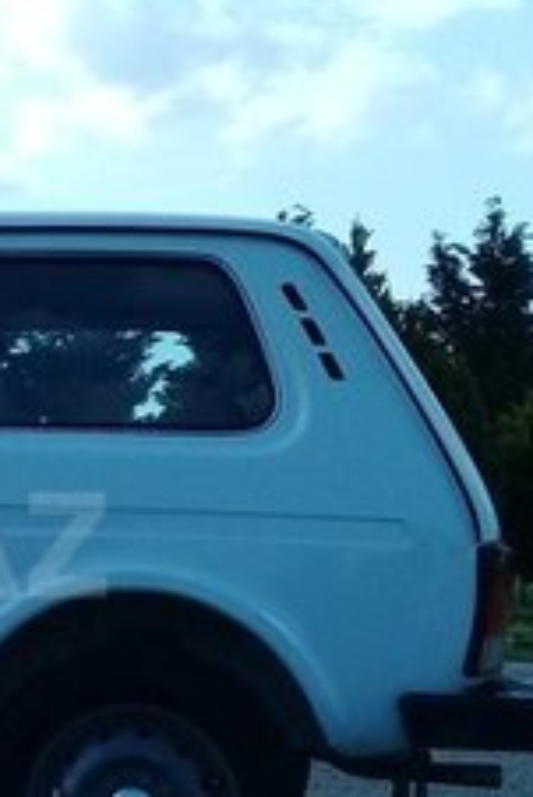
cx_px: -254
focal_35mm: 94
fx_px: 2084
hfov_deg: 13.7
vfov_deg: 21.6
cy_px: 545
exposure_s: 1/1241
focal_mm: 3.3
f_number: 2.2
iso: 64
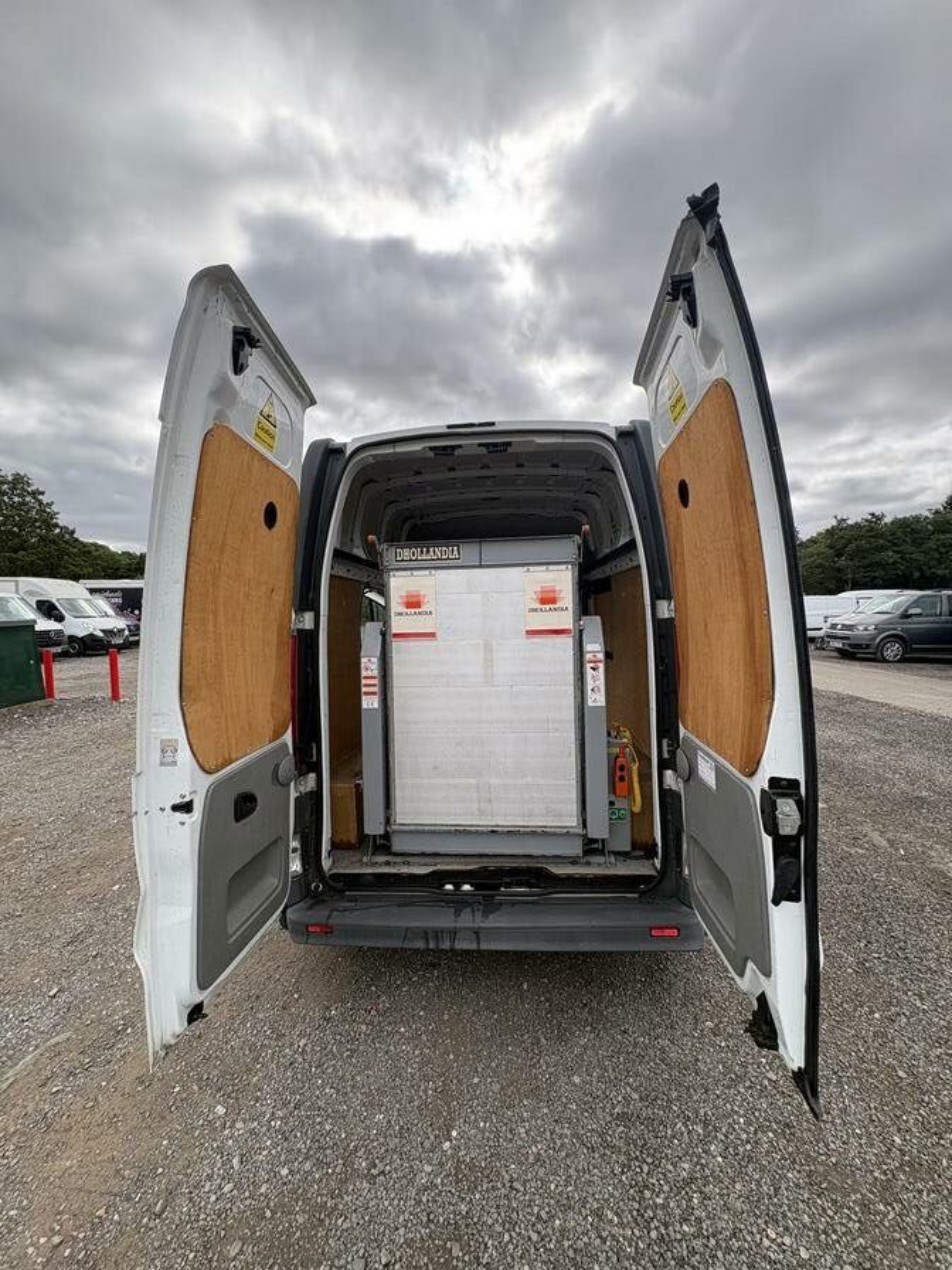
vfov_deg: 102.1
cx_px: 476
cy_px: 635
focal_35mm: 14
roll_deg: -1.1
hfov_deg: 85.7
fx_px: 513
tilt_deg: +2.3
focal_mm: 2.22
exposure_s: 1/610
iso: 40
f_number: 2.2
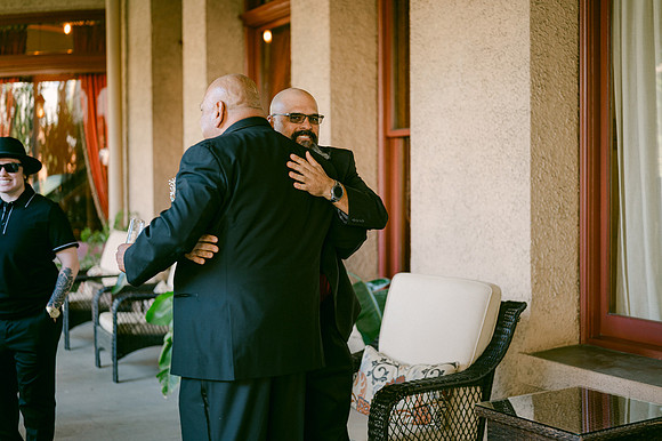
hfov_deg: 39.6
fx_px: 919
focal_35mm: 50
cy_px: 220
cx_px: 331
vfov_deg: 27.0
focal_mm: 50
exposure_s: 1/125
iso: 360
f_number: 1.8
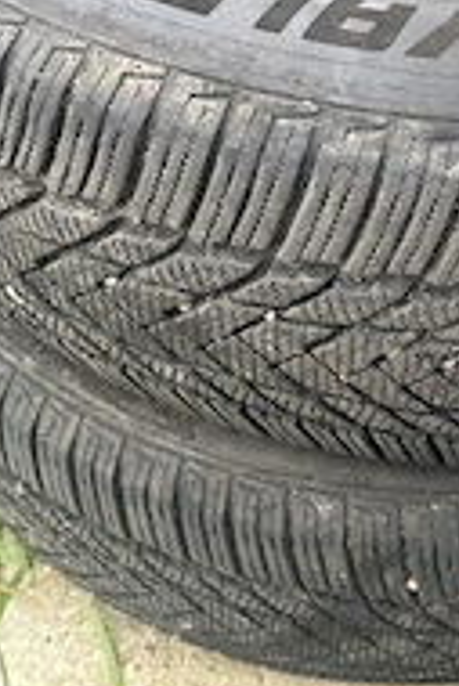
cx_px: 369
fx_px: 1088
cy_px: 336
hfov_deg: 23.5
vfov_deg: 35.0
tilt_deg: -51.5
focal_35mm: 57
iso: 160
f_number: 1.6
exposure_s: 1/60
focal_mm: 5.96
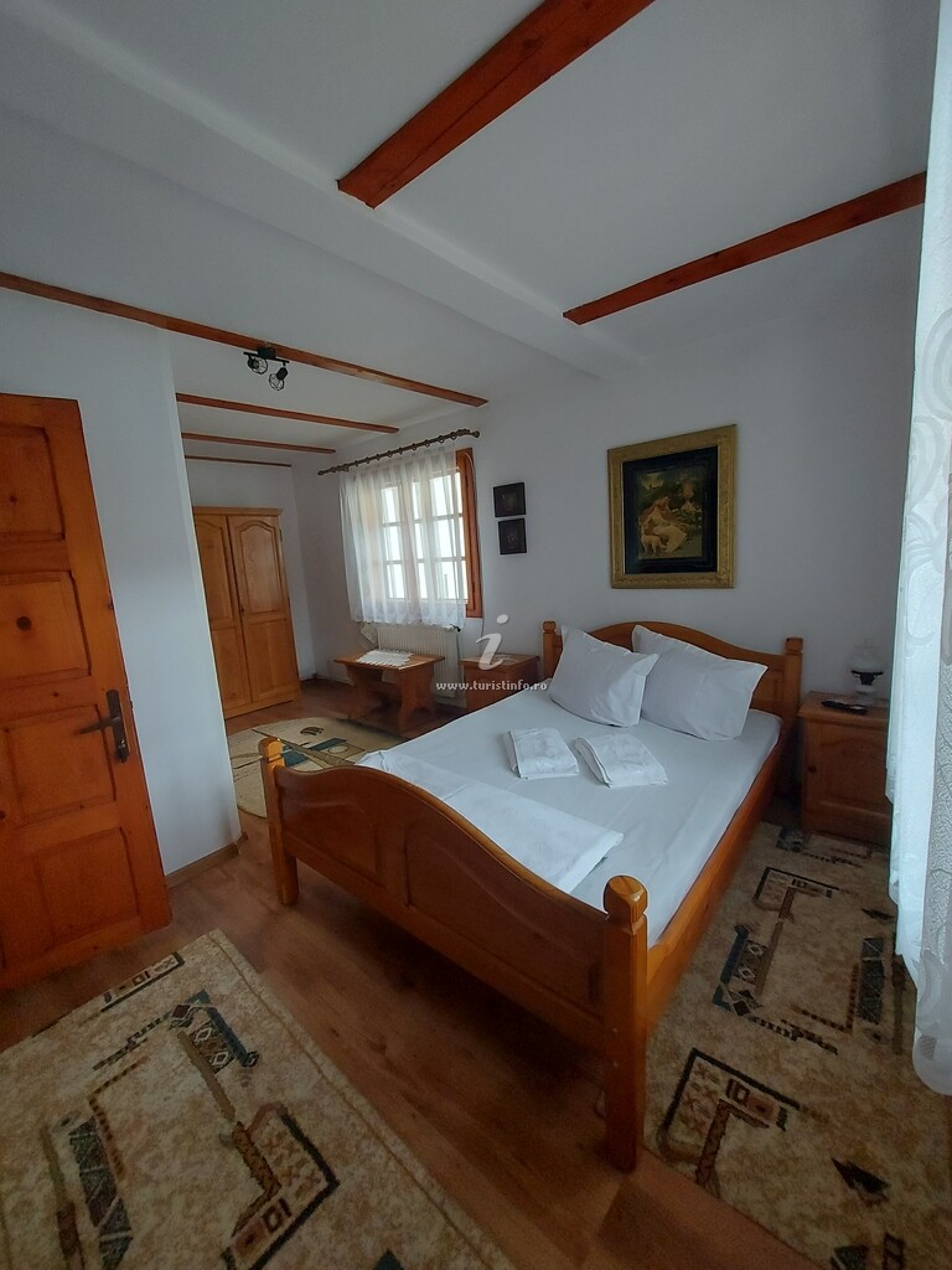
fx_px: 477
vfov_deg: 106.2
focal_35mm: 13
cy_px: 635
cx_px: 476
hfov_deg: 89.9
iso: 320
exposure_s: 1/33
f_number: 2.2
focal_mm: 1.74
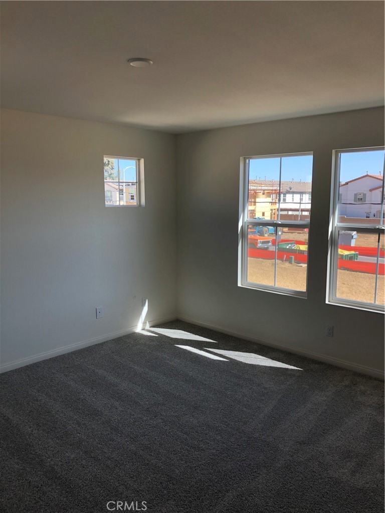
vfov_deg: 63.4
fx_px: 415
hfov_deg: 49.7
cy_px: 256
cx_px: 192
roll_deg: +0.0
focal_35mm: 28
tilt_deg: -7.4
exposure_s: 1/171
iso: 20
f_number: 1.8
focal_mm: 3.99
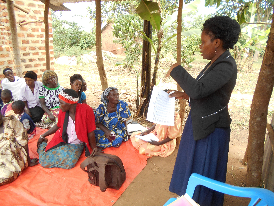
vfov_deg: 53.1
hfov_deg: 67.3
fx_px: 206
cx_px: 137
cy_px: 103
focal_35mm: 26
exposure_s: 1/80
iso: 80
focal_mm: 4.6
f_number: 3.2
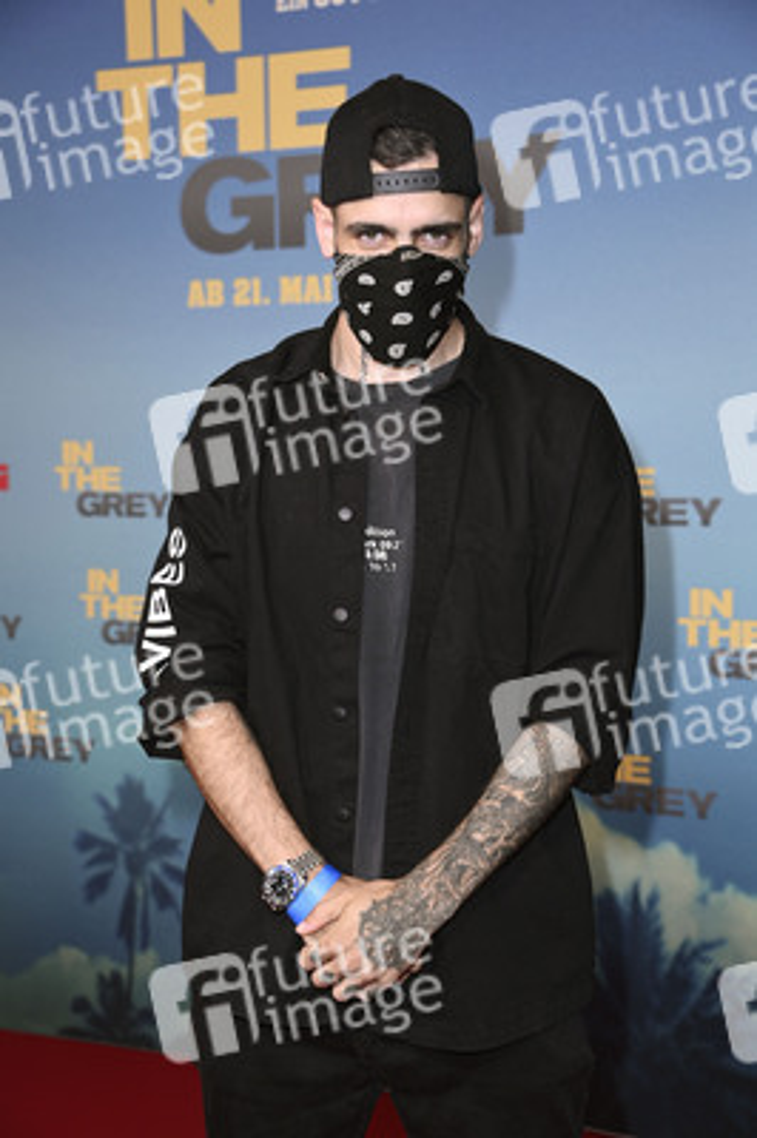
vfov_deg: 29.7
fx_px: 2148
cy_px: 569
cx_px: 378
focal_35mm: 68
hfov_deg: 20.0
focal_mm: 68
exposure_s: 1/250
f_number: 5.6
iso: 1250
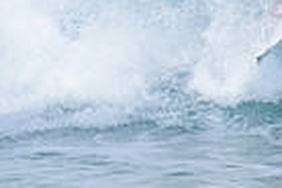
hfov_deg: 1.0
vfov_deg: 0.7
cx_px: 215
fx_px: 16488
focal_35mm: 2105
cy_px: -99
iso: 220
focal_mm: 500
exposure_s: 1/2000
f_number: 5.6
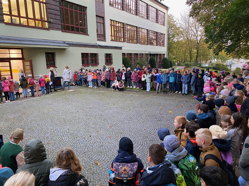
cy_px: 93
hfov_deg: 67.3
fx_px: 187
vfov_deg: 53.1
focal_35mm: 26
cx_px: 124
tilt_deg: -9.9
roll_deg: +1.5
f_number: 1.8
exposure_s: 1/60
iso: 250
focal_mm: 4.25
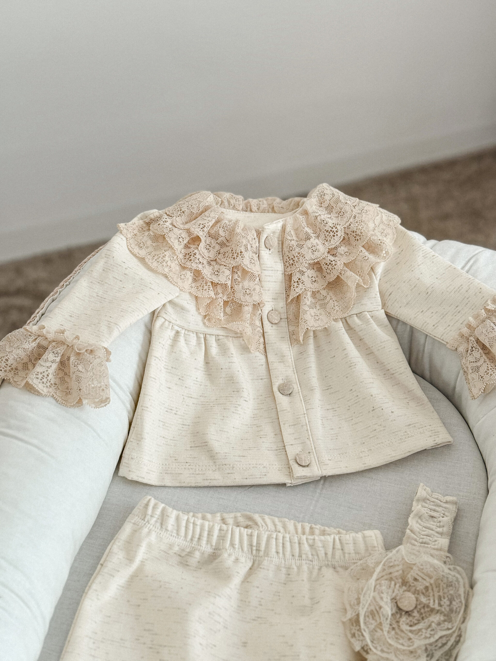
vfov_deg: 39.7
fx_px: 917
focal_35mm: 48
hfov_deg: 30.3
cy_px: 330
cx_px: 248
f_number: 1.8
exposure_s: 1/570
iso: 64
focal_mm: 6.76
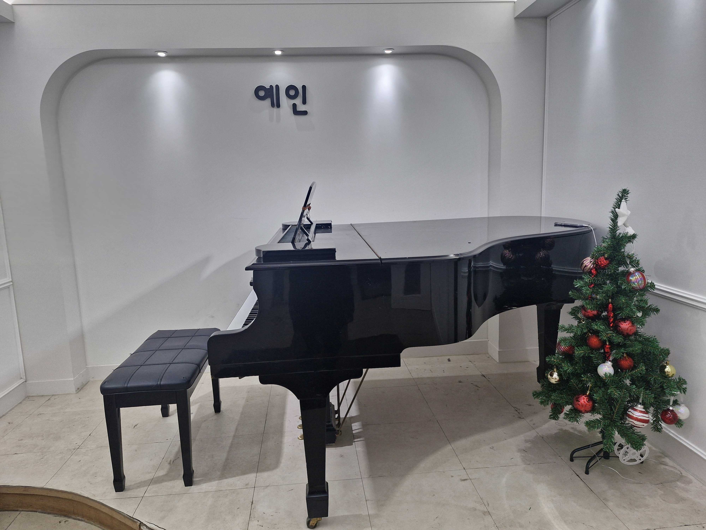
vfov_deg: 58.9
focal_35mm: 23
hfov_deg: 73.9
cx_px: 353
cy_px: 265
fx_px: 469
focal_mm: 5.54
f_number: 1.8
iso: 80
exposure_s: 1/120
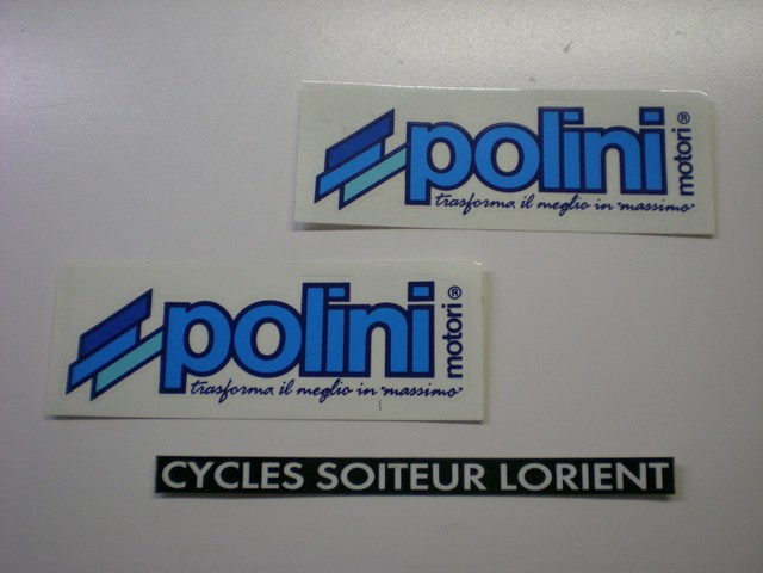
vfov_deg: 37.7
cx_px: 382
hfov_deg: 49.0
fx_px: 838
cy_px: 286
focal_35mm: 38
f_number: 3.1
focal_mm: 6.3
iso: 200
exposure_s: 1/46.8
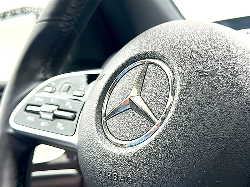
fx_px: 318
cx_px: 125
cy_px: 94
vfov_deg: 32.9
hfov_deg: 42.9
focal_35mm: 44
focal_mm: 6.86
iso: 100
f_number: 1.78
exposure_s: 1/156
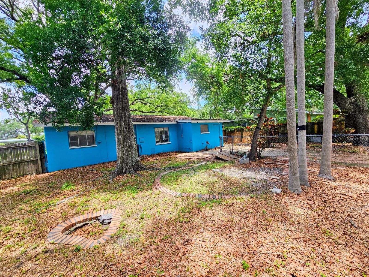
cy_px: 138
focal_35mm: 13
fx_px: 139
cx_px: 184
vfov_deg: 89.9
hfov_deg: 106.2
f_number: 2.2
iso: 50
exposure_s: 1/369
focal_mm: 2.2
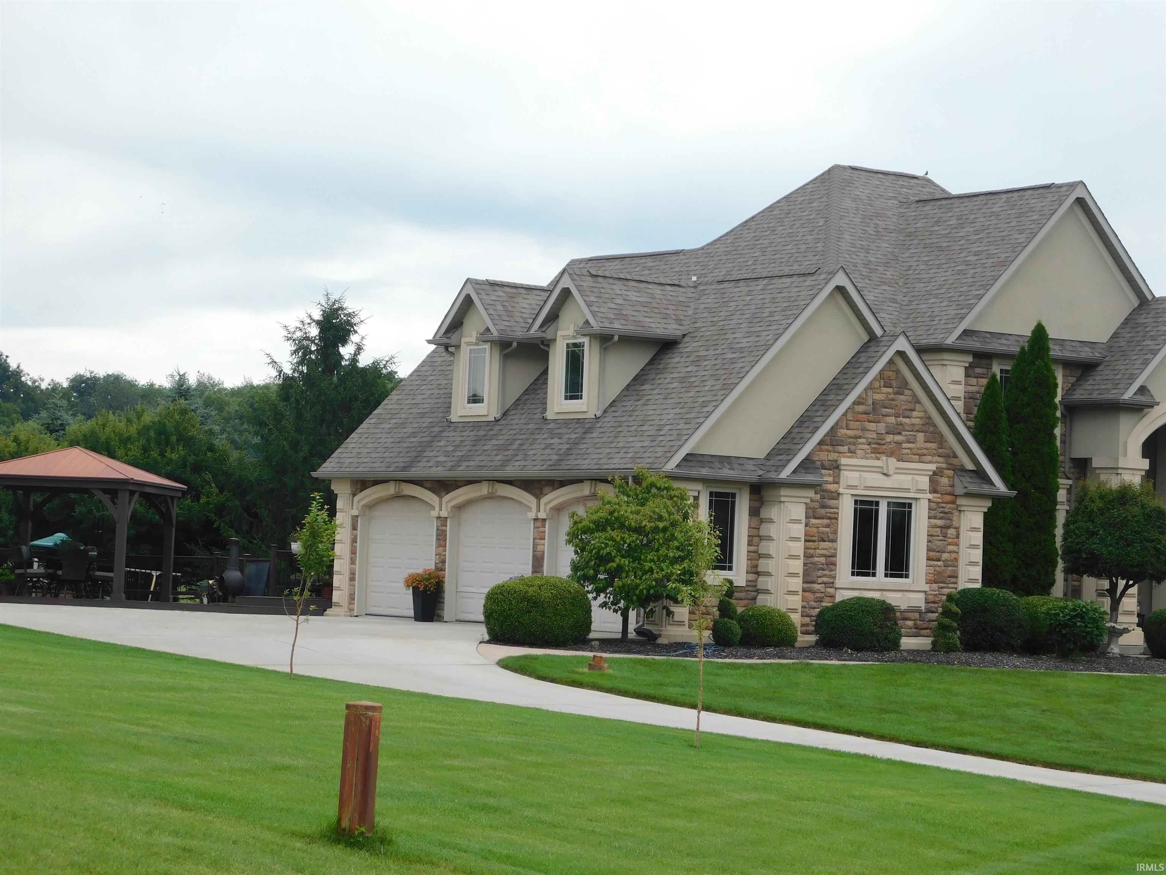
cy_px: 438
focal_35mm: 91
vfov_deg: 16.2
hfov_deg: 21.5
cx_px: 583
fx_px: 3065
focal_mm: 16.1
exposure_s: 1/500
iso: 125
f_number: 4.5
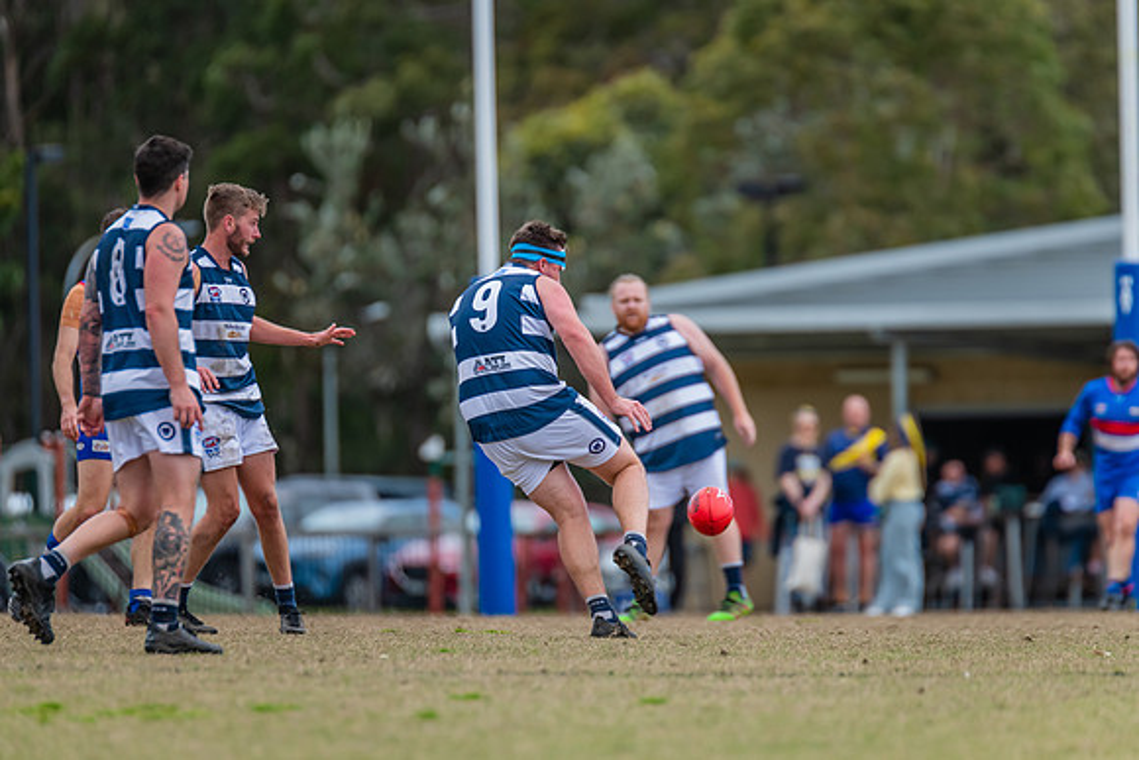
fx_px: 13357
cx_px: 569
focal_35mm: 422
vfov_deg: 3.3
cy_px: 380
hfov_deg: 4.9
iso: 800
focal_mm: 420
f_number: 4.5
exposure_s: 1/2000
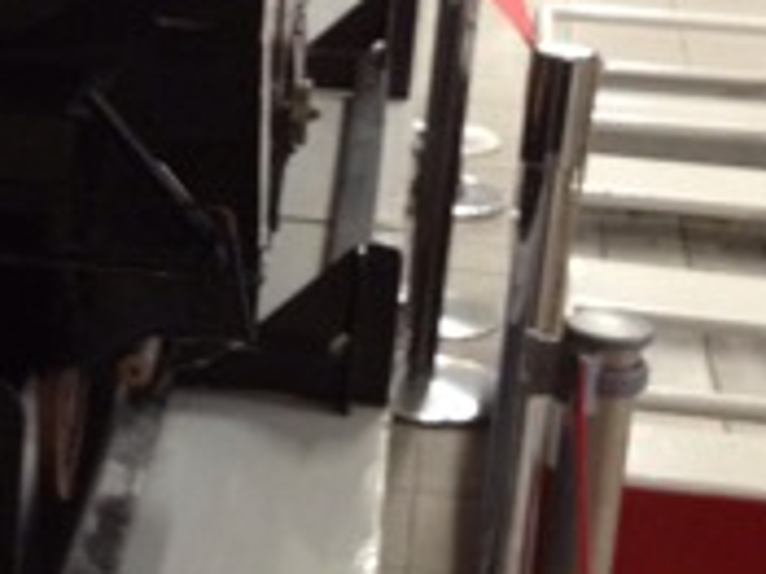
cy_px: 285
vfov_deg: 11.6
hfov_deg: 15.0
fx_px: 2831
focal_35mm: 128
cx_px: -114
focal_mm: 4.28
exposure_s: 1/20
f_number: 2.4
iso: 200
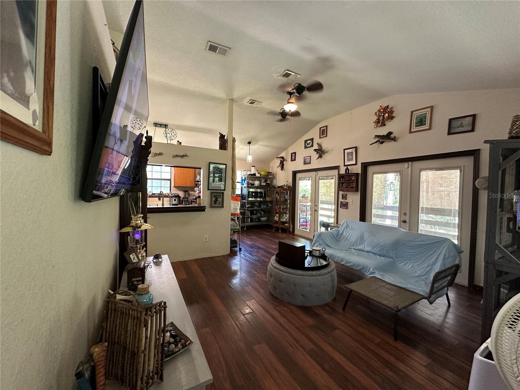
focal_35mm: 14
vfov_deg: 85.7
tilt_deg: -1.3
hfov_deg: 102.1
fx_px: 210
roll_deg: -1.9
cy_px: 195
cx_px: 260
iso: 320
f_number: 2.2
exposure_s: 1/60
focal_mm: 2.22
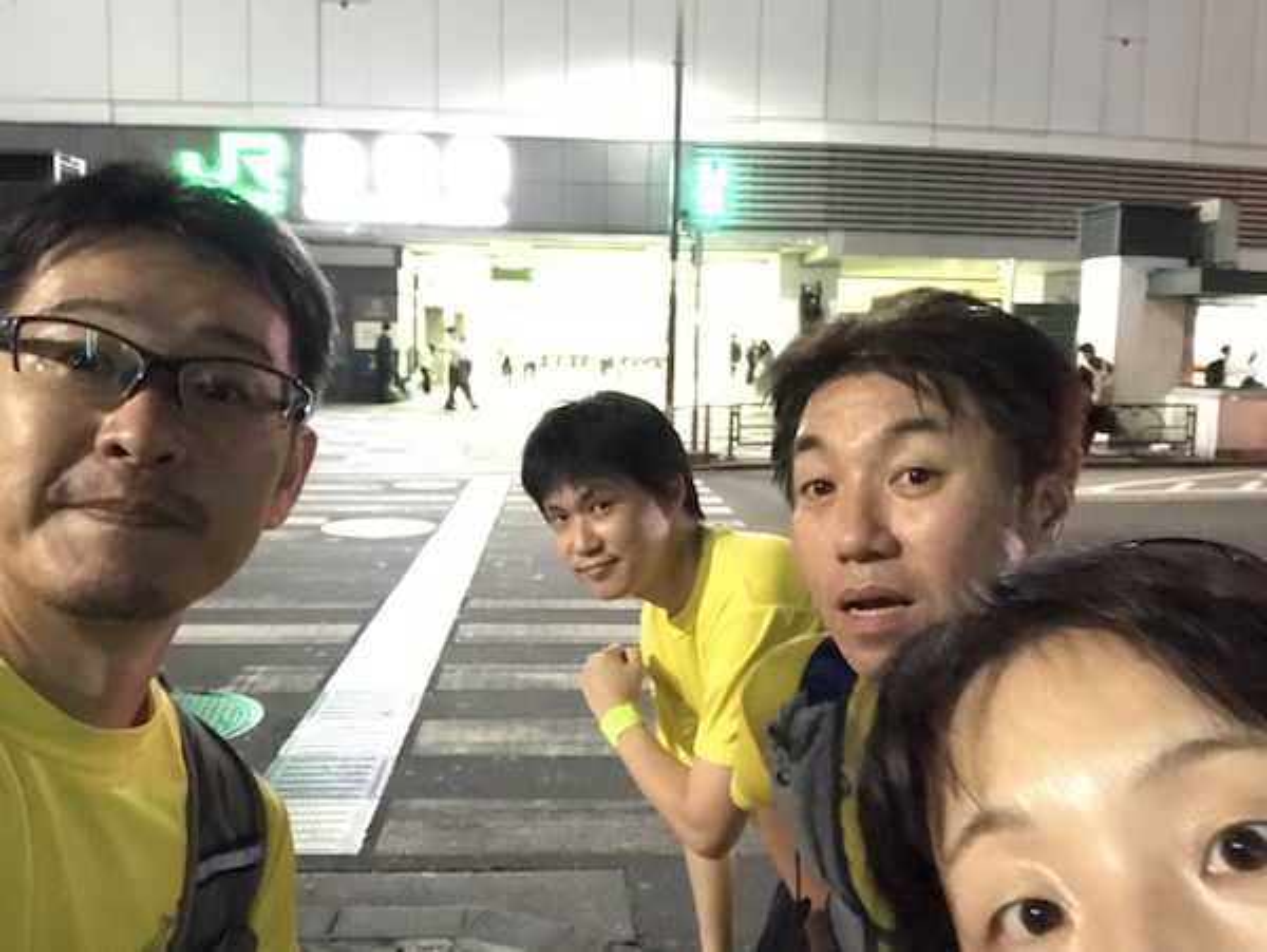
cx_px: 634
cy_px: 476
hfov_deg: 56.8
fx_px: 1172
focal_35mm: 32
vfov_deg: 44.2
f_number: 2.2
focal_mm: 2.87
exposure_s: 1/17
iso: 1600
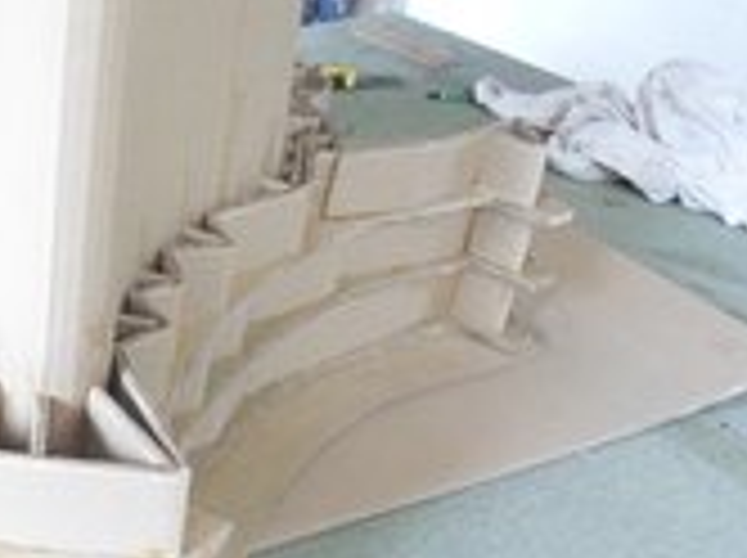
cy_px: 189
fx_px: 1164
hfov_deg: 32.8
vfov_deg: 26.8
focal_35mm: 54
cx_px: 7
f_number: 3.3
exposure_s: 1/30
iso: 200
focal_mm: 4.2
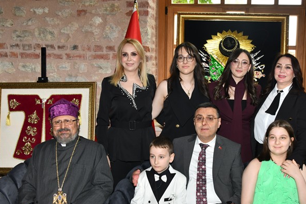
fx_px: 416
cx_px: 198
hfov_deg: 40.0
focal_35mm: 49
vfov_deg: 27.5
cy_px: 122
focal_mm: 36
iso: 640
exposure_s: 1/200
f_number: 6.3
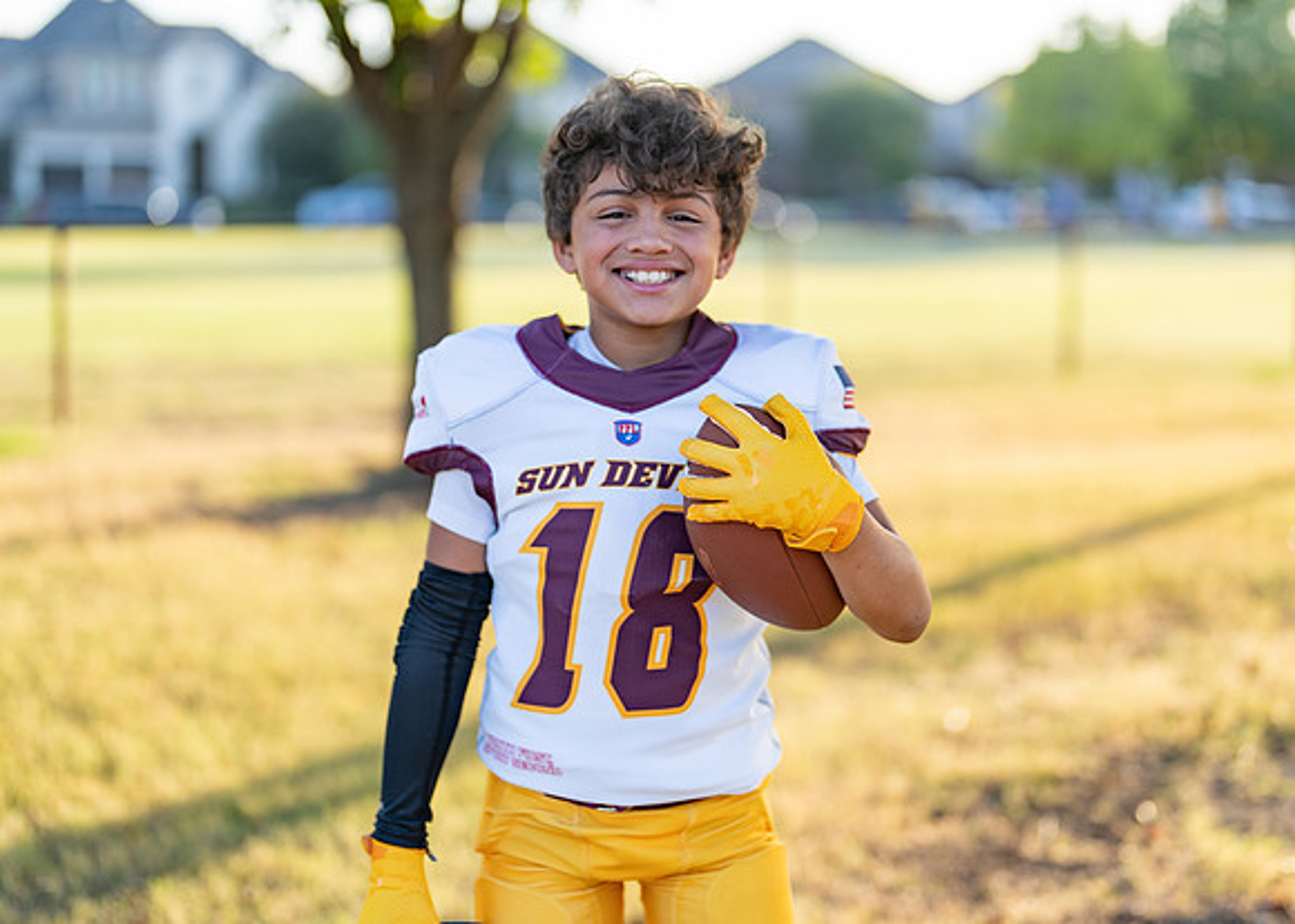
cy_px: 416
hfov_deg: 33.8
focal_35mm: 58
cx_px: 702
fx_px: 2133
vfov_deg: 24.4
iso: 100
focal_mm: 50
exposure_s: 1/1250
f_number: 1.2
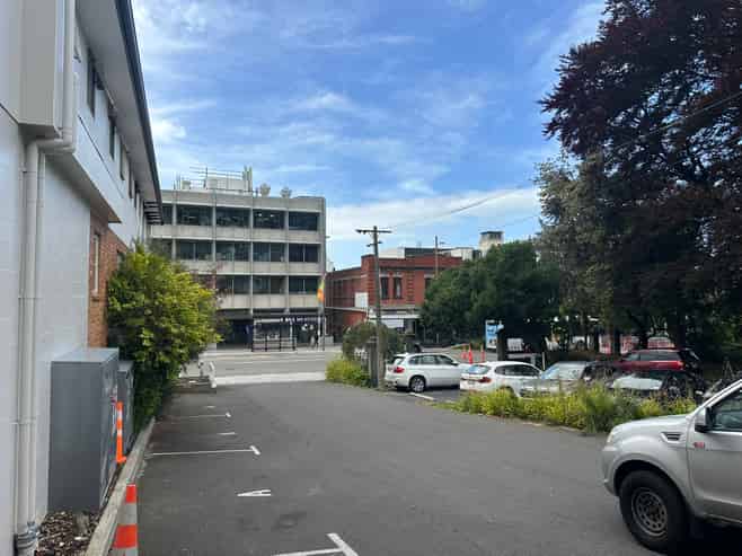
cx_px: 371
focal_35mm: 24
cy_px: 278
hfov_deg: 71.6
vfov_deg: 56.8
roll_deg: +0.5
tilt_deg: +2.0
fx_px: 514
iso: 80
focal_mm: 6.86
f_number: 1.78
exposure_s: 1/3472
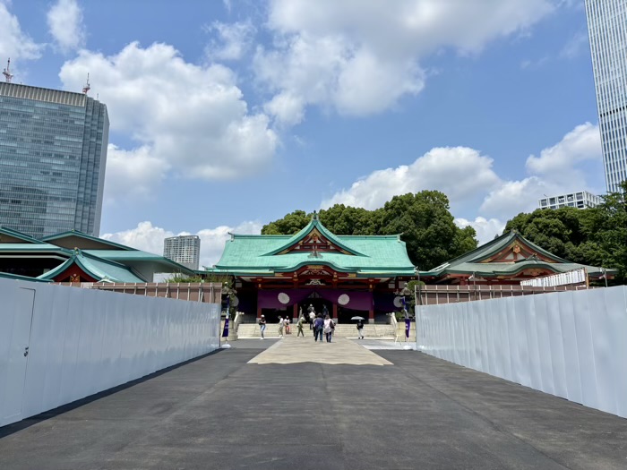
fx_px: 471
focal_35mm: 26
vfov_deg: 53.1
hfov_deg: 67.3
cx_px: 314
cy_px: 235
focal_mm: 5.96
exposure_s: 1/6329
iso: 50
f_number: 1.6
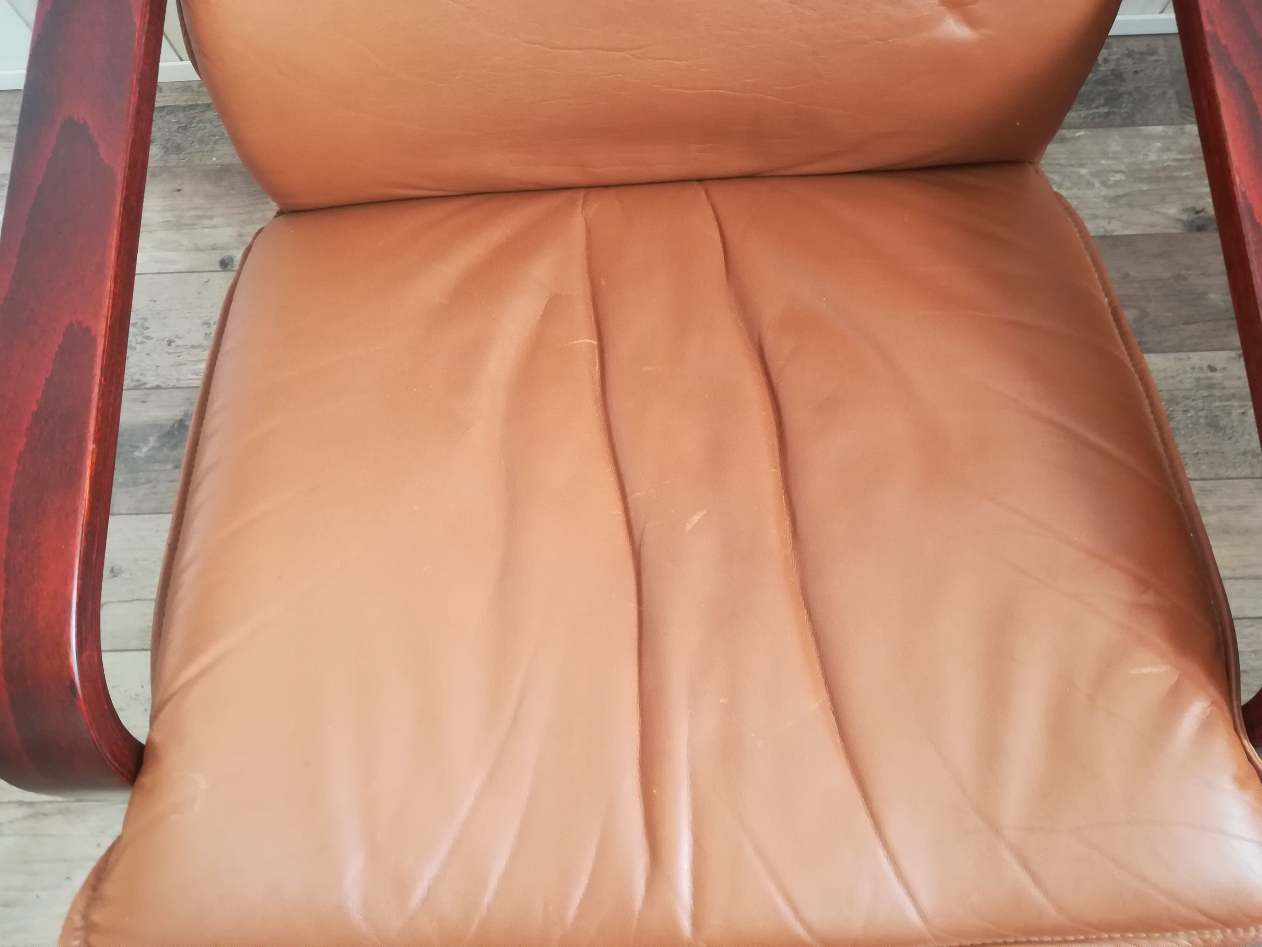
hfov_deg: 67.3
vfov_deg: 53.1
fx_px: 948
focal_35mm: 26
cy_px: 474
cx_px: 631
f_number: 2.2
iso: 250
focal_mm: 3.83
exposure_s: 1/33.3
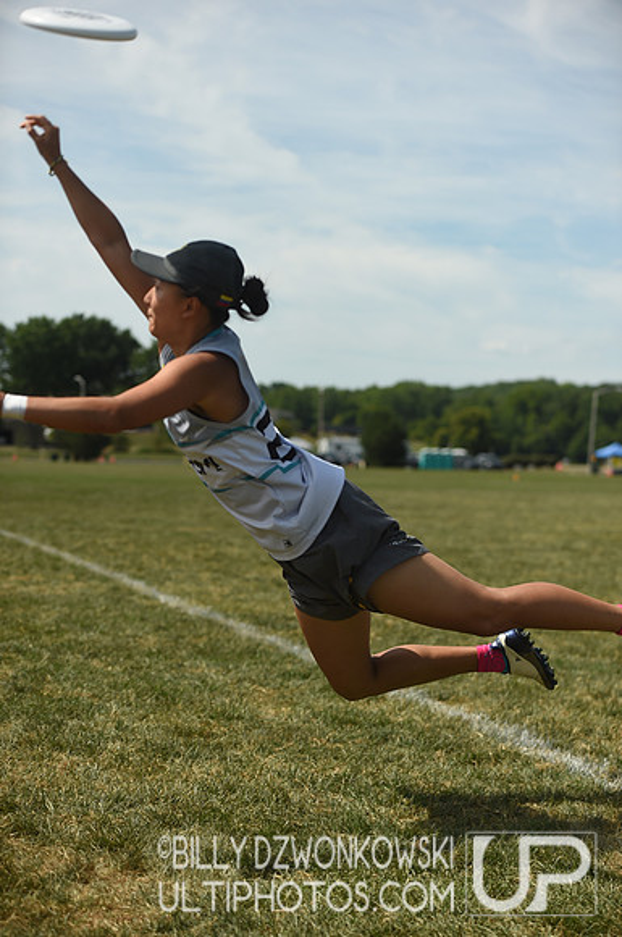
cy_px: 468
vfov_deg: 28.9
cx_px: 311
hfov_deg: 19.4
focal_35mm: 70
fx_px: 1819
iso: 100
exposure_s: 1/2000
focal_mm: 70
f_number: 3.5
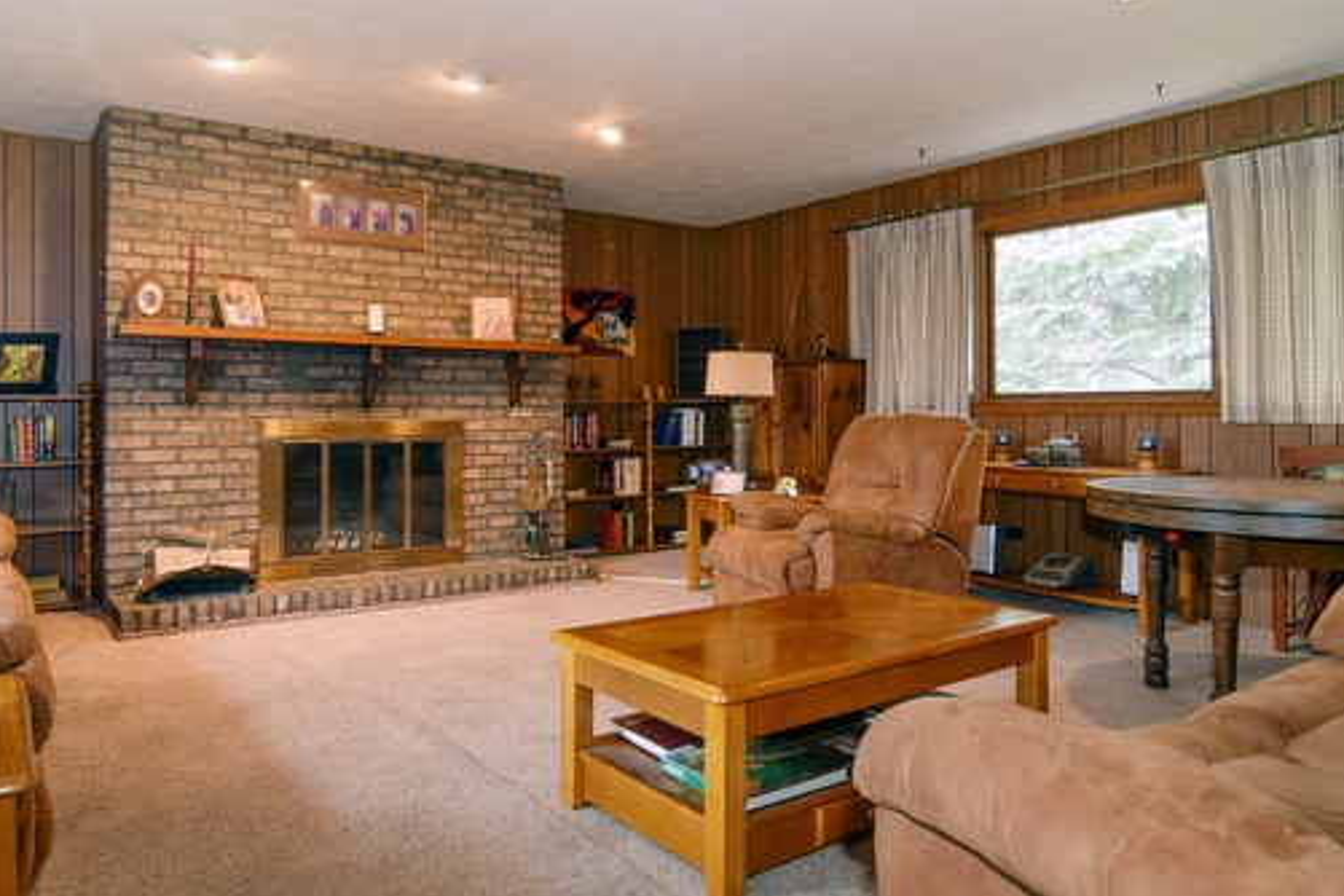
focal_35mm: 23
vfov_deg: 55.1
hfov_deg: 75.9
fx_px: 859
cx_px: 614
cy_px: 417
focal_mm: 12
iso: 200
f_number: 8
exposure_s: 1/1.67
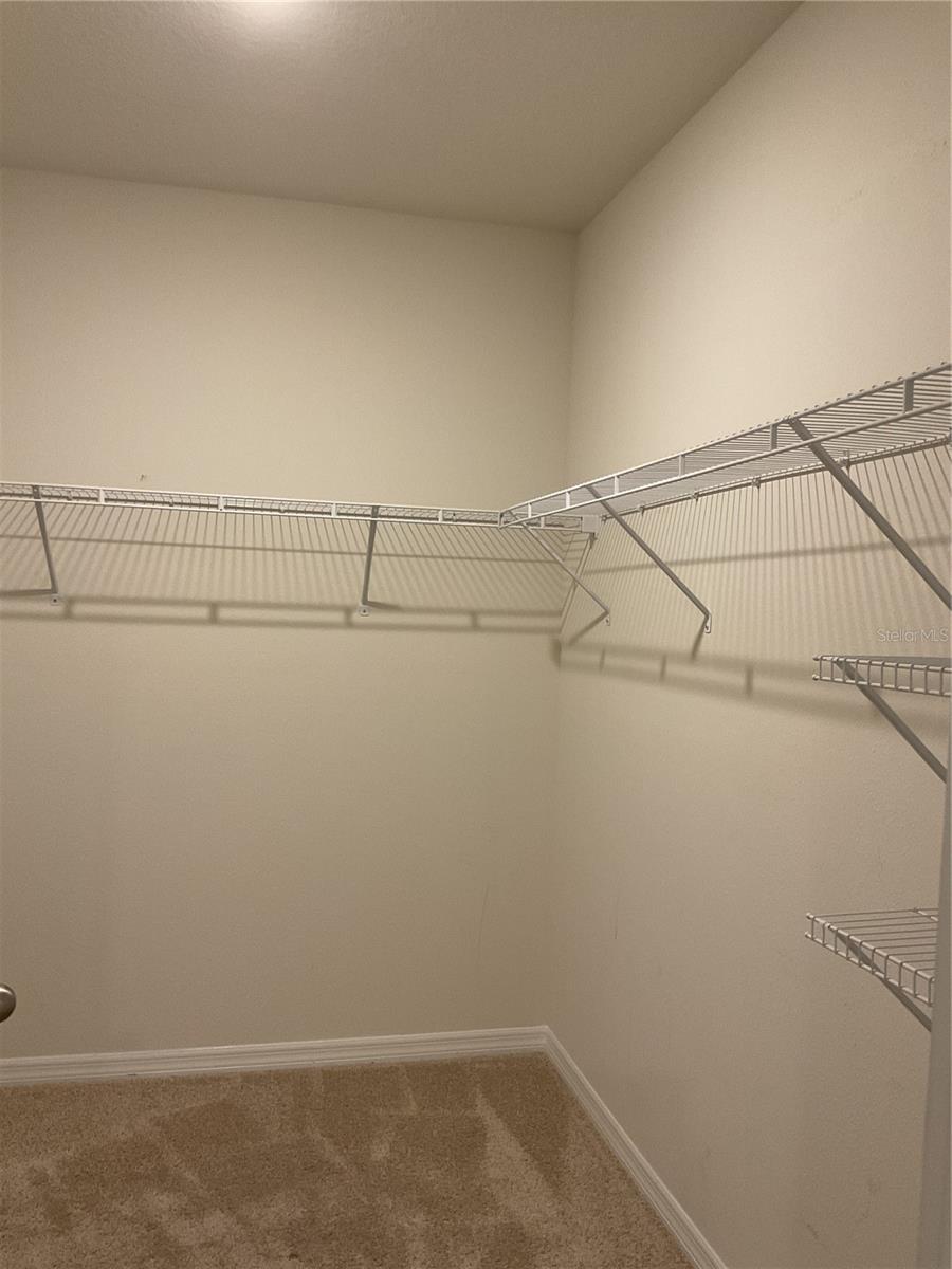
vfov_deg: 61.7
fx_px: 1063
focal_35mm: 29
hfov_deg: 48.2
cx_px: 476
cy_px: 634
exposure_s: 1/60
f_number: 1.8
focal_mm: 3
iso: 100
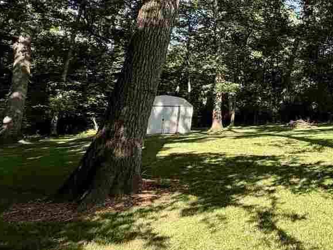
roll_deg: -0.6
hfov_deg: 38.5
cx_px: 401
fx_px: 337
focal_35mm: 35
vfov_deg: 39.2
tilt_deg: +11.2
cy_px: 53
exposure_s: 1/502
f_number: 2.2
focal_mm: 2.22
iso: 64
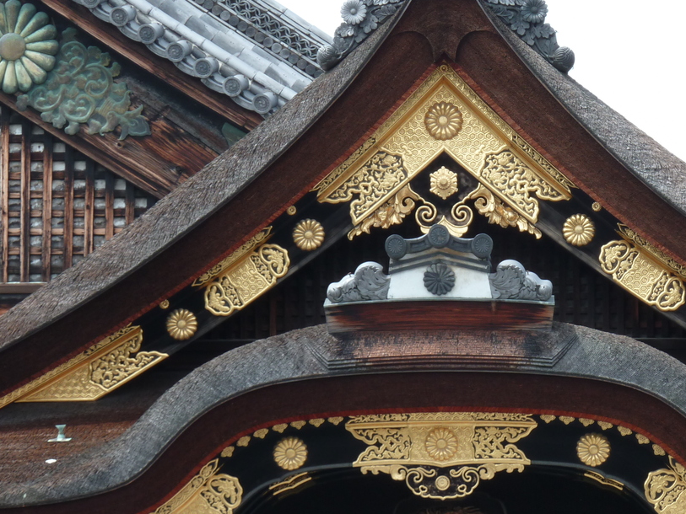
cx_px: 462
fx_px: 4301
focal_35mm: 217
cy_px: 228
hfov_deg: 9.1
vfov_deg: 6.8
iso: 80
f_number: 4.5
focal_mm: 24.1
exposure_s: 1/200
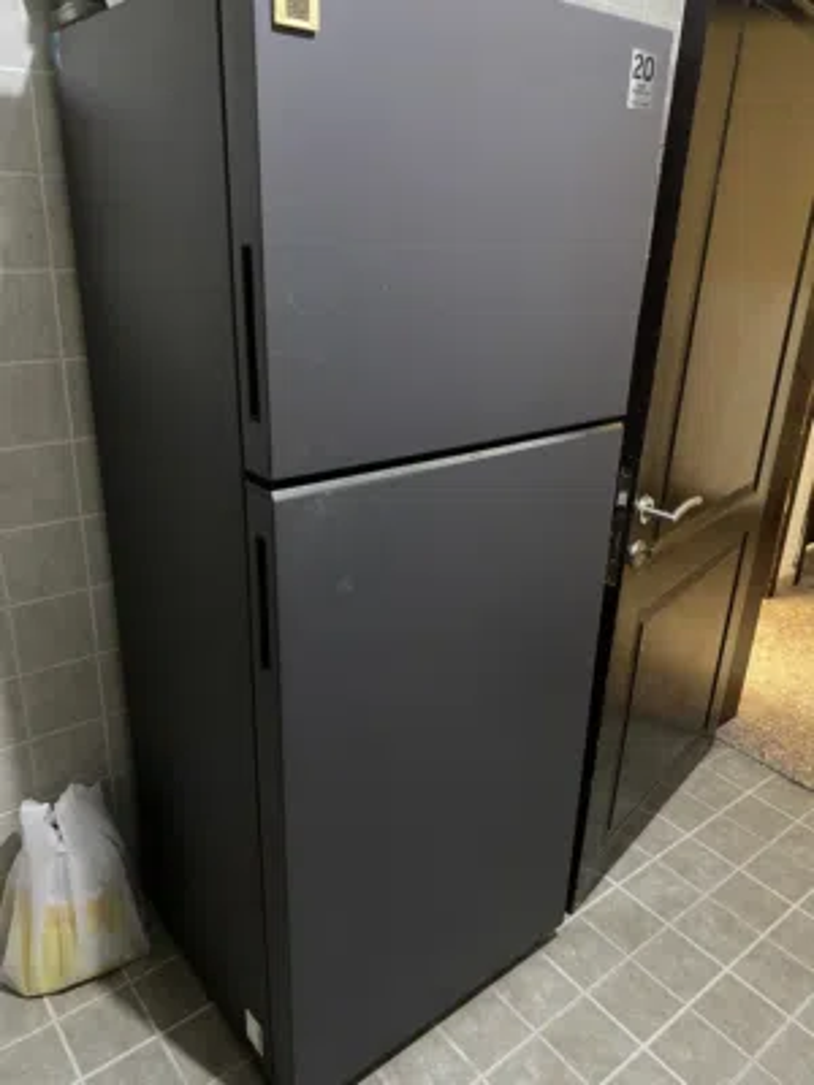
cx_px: 407
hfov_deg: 53.1
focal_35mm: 26
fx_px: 815
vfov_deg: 67.3
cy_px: 542
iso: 800
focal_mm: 4.25
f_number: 1.8
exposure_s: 1/25
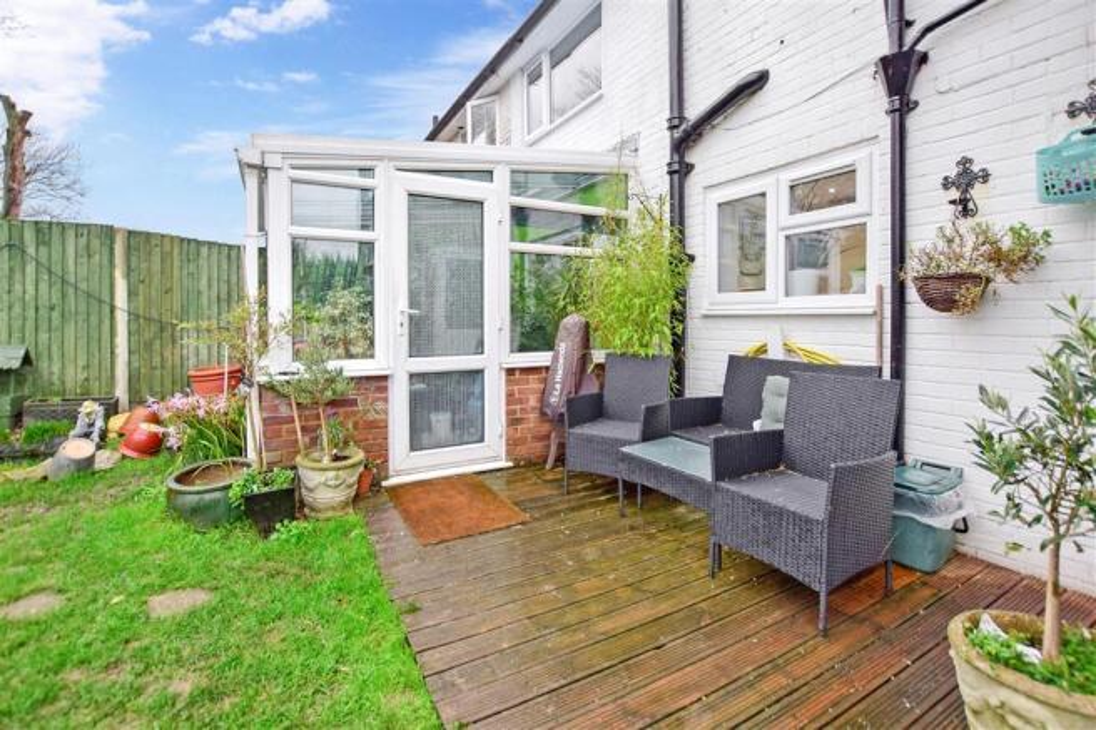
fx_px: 457
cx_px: 548
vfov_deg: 77.3
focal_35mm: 15
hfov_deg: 100.4
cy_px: 365
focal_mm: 10
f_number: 4.5
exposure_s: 1/80
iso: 400
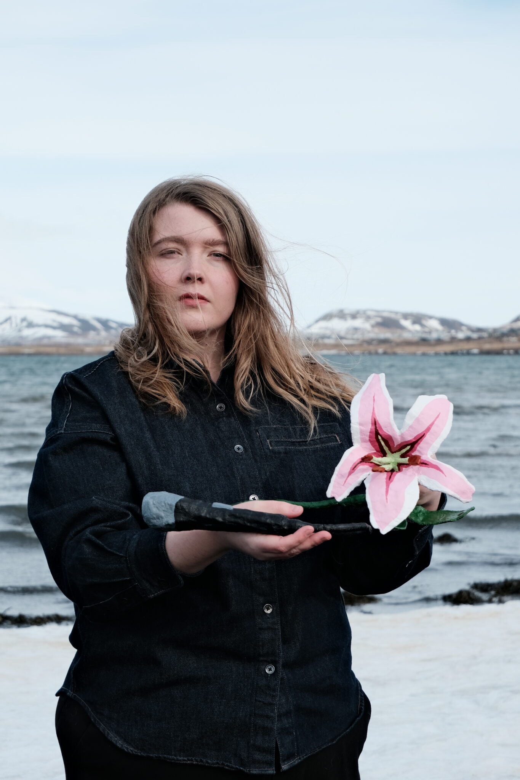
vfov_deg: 30.1
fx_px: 1452
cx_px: 260
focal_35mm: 67
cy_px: 390
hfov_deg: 20.3
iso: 320
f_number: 5.6
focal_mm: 44.5
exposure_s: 1/1000
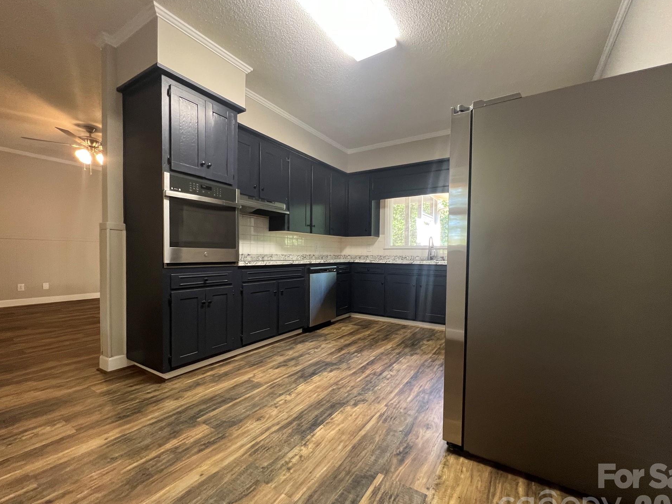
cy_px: 262
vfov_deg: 85.6
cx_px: 349
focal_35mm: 14
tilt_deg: -2.0
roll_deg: -0.9
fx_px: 272
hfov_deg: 102.0
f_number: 1.8
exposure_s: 1/60
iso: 250
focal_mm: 1.57
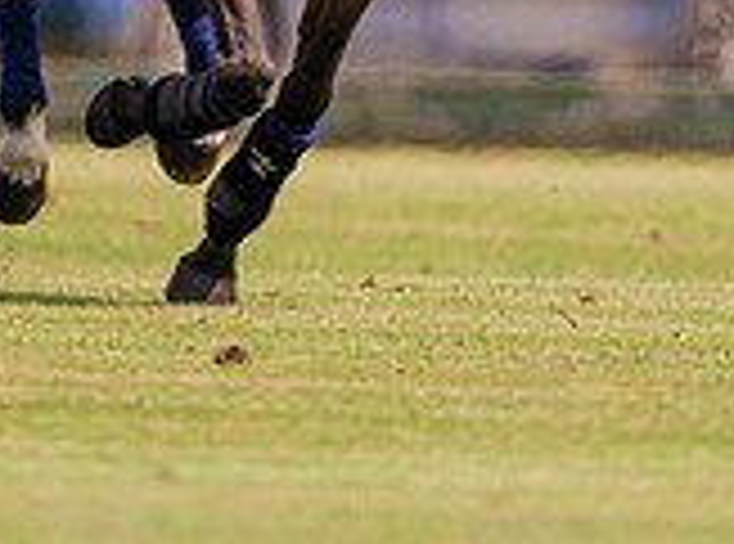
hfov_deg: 0.7
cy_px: 59
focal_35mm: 2795
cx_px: 115
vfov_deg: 0.5
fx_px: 59048
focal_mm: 500
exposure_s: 1/3200
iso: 400
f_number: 4
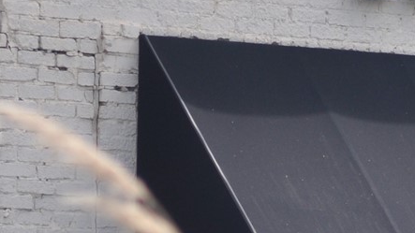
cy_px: 72
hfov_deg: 4.0
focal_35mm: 540
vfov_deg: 2.2
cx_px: 569
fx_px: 5941
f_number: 6.3
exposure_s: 1/640
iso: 200
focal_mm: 70
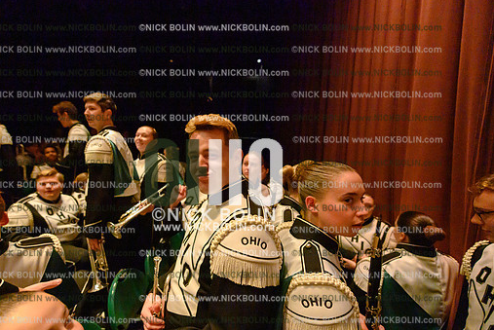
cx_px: 213
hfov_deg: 96.1
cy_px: 185
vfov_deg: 73.6
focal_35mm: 16
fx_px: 220
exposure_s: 1/320
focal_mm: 14
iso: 25600
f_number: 2.8
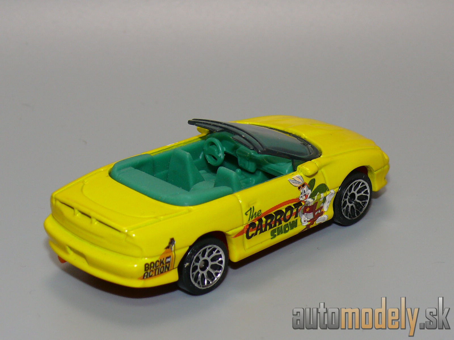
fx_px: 1521
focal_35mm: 116
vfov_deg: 12.8
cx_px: 227
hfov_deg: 17.0
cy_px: 170
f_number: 4
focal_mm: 14.3
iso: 100
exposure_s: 1/30
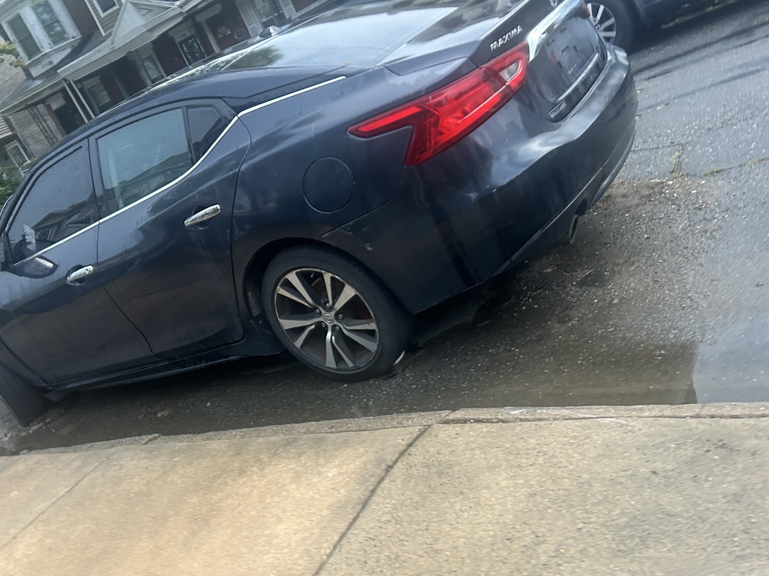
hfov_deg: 55.3
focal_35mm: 33
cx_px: 406
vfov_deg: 42.7
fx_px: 733
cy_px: 346
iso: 125
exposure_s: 1/60
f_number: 1.5
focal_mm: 5.7
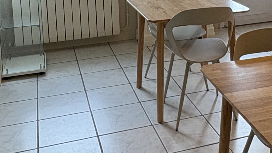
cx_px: 195
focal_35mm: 59
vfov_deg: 18.9
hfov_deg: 34.9
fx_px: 426
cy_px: -44
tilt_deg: -6.6
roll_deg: +1.2
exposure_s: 1/100
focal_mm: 2.22
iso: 100
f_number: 2.2
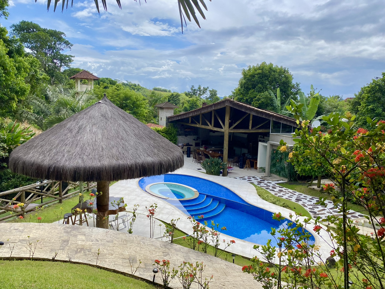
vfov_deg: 53.1
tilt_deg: -9.8
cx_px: 192
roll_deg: -2.6
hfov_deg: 67.3
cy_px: 144
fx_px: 289
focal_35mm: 26
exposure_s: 1/3040
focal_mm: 4.25
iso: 32
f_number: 1.8
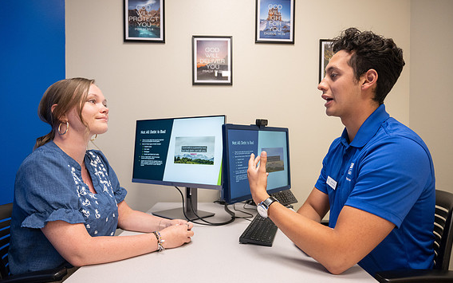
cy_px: 153
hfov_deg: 72.5
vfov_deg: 49.2
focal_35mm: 25
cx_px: 226
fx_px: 309
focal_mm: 24
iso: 1600
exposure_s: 1/200
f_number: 4
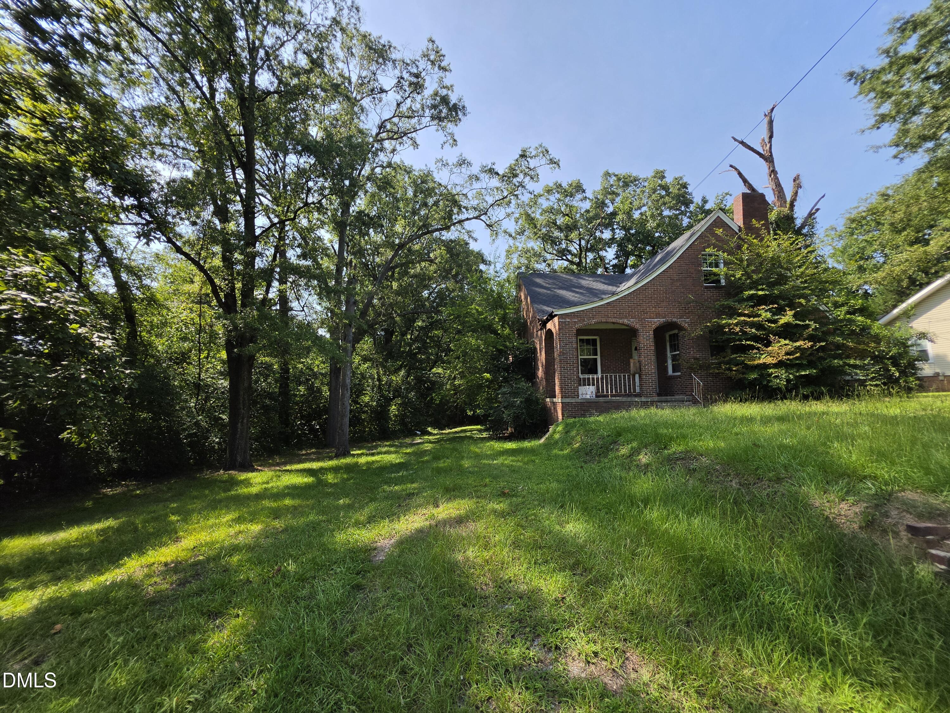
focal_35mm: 13
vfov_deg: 89.9
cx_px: 475
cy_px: 356
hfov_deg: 106.2
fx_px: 357
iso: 32
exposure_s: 1/1279
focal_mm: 2.2
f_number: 1.9
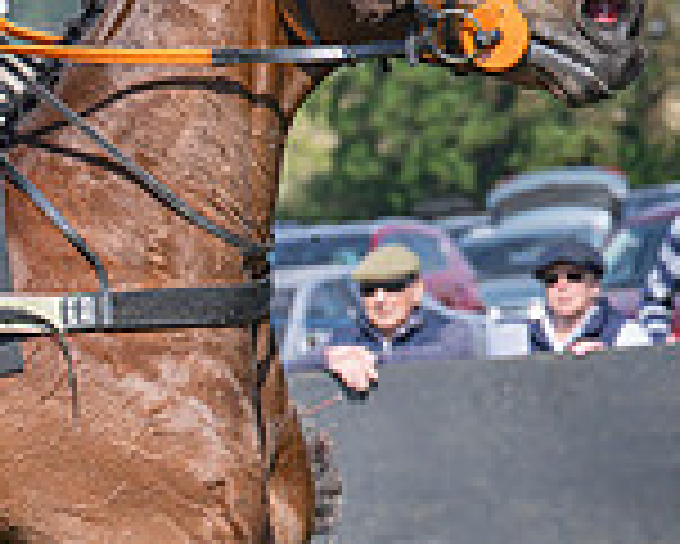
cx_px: 26
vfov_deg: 5.3
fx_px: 5901
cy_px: 256
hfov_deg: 6.6
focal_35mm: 293
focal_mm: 70
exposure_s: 1/1600
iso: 200
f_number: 4
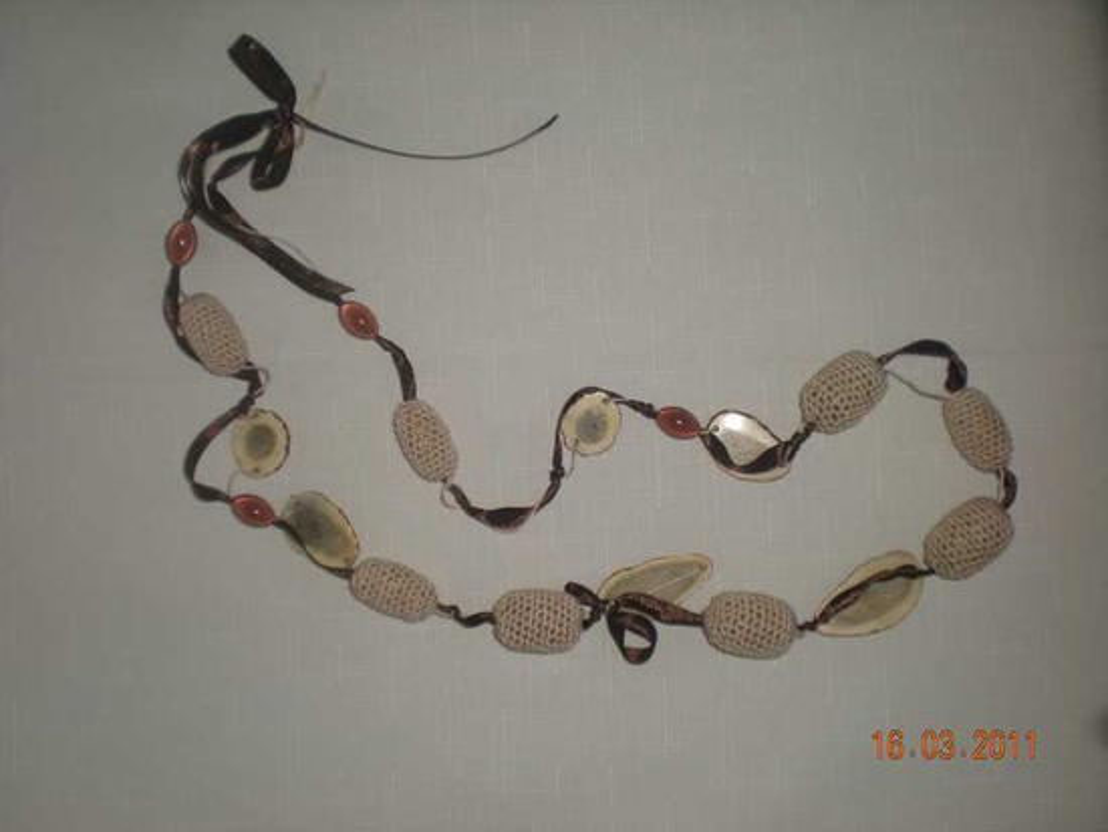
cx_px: 554
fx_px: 1409
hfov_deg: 42.9
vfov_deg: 32.9
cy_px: 416
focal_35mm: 44
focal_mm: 7.4
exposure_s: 1/60
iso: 64
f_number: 3.5
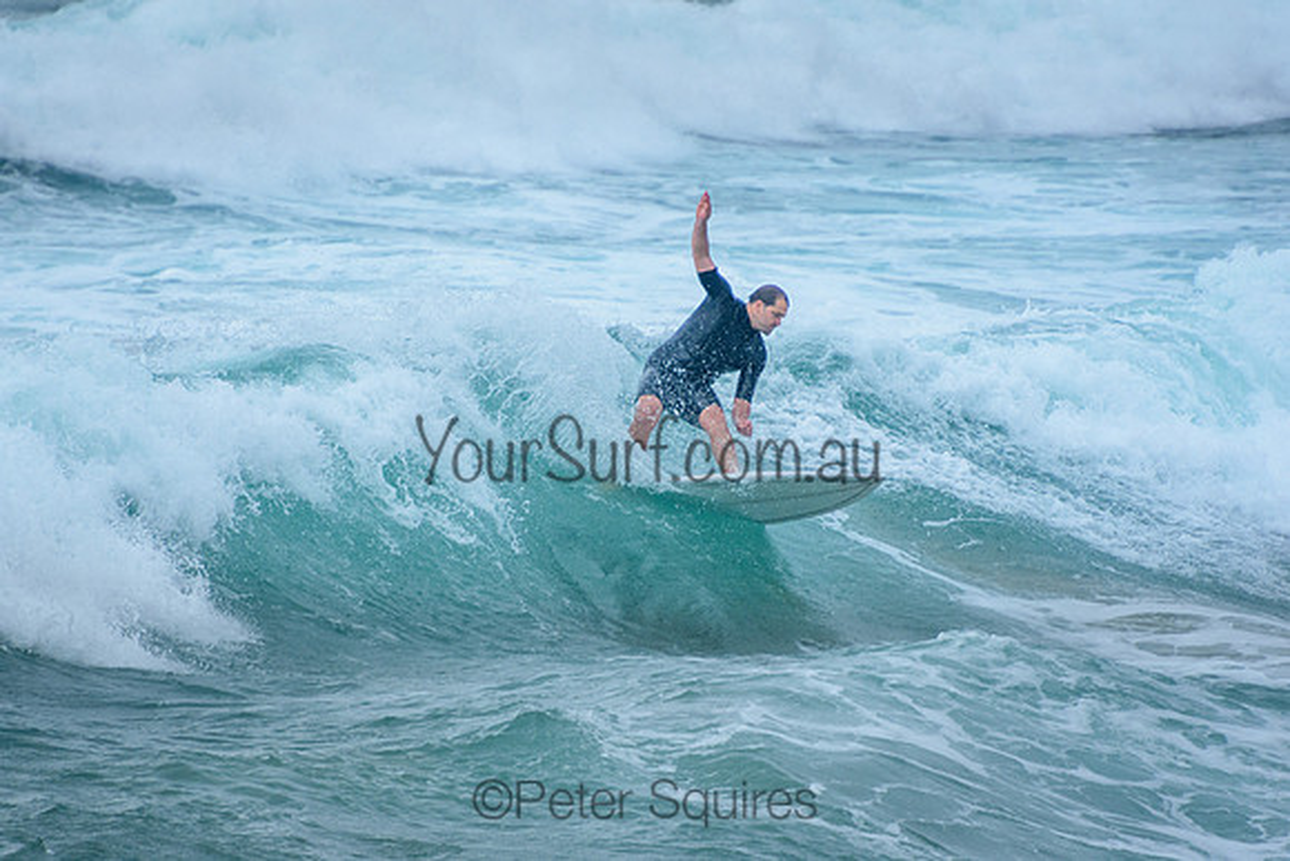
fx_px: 21504
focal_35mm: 600
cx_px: 645
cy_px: 430
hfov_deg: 3.4
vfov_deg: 2.3
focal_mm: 400
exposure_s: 1/2000
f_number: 5.6
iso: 500
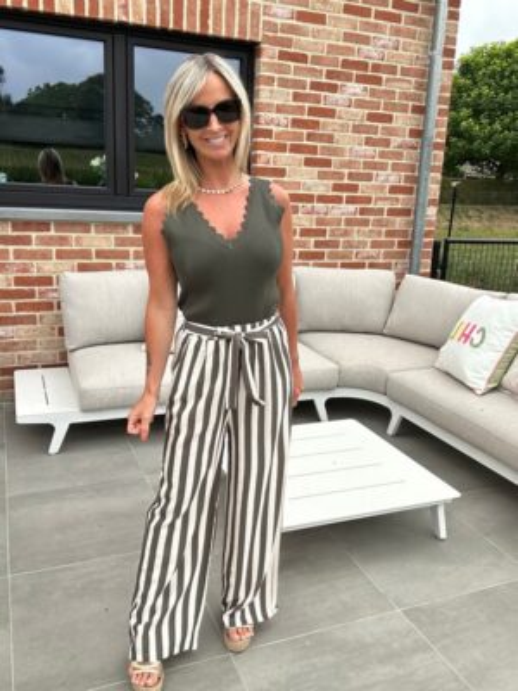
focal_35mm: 30
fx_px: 599
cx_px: 259
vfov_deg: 60.0
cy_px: 346
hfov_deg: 46.8
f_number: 1.9
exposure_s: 1/750
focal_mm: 2.69
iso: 25
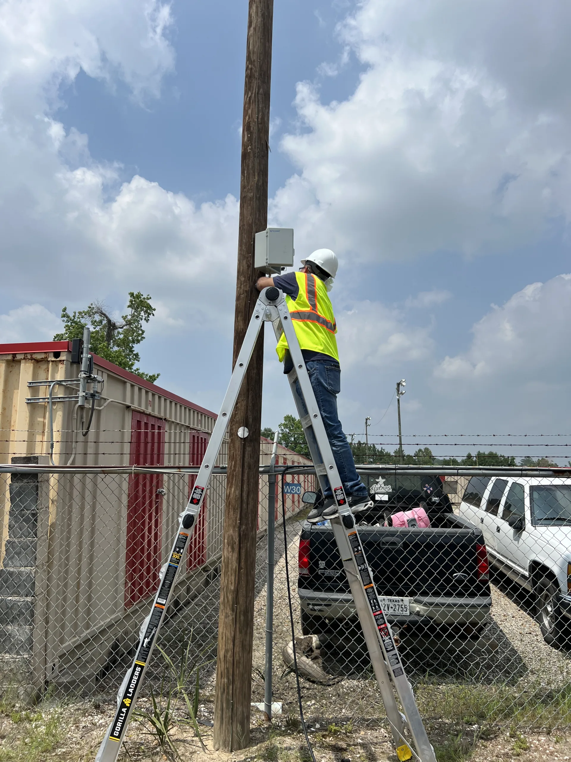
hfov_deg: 53.1
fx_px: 572
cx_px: 286
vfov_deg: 67.3
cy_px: 381
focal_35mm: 26
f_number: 1.5
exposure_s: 1/7463
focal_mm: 5.7
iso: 50
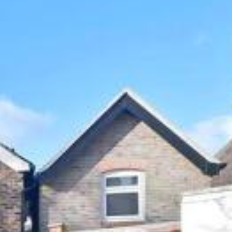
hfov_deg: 21.8
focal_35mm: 64
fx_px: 485
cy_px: 281
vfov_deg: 24.3
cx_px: -128
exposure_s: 1/400
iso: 160
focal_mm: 10
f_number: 8
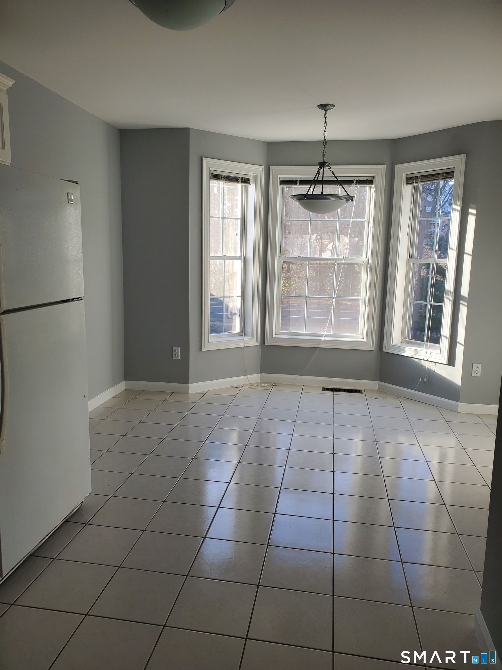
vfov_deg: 67.3
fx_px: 503
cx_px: 251
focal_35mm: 26
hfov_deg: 53.1
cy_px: 335
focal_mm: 4.3
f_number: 2.4
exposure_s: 1/120
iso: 80
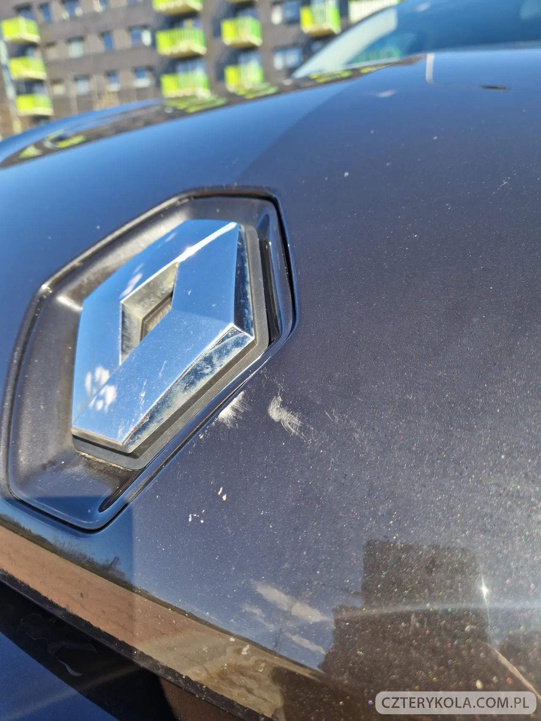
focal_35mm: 23
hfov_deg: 58.9
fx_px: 479
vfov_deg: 73.9
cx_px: 270
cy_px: 360
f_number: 1.8
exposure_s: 1/373
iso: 50
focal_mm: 5.4
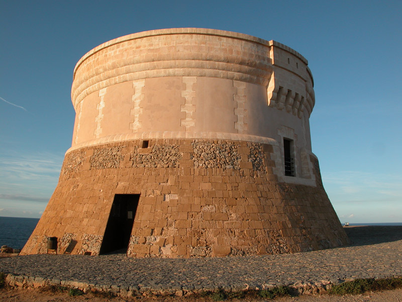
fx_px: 406
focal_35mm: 35
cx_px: 201
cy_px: 151
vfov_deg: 40.7
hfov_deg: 52.6
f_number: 5
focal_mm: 8.9
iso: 100
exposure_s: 1/386
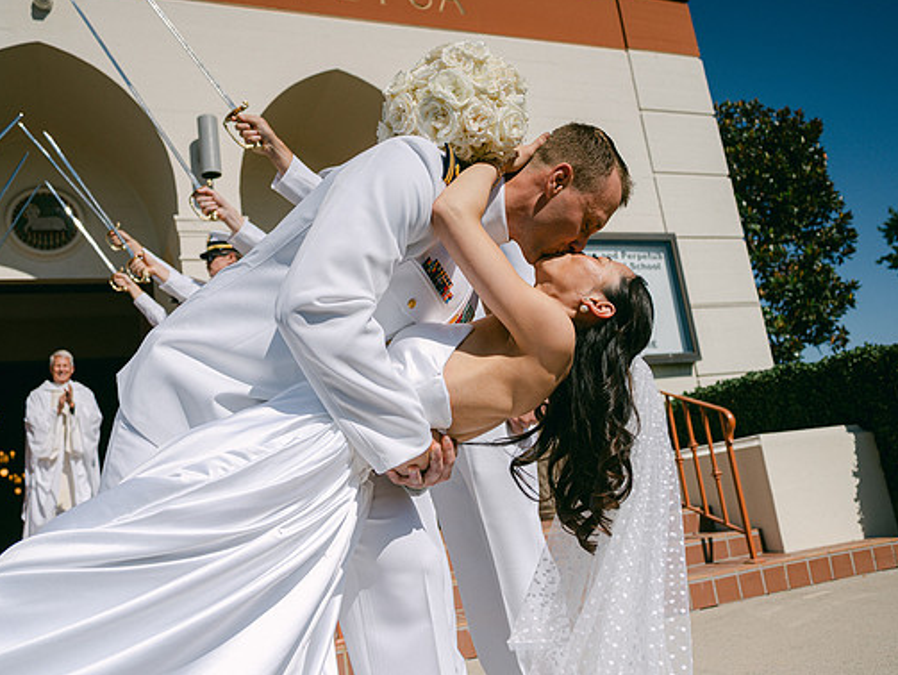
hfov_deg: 58.3
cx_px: 423
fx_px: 805
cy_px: 334
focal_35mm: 31
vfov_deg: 45.5
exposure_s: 1/5000
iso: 100
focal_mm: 28
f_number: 4
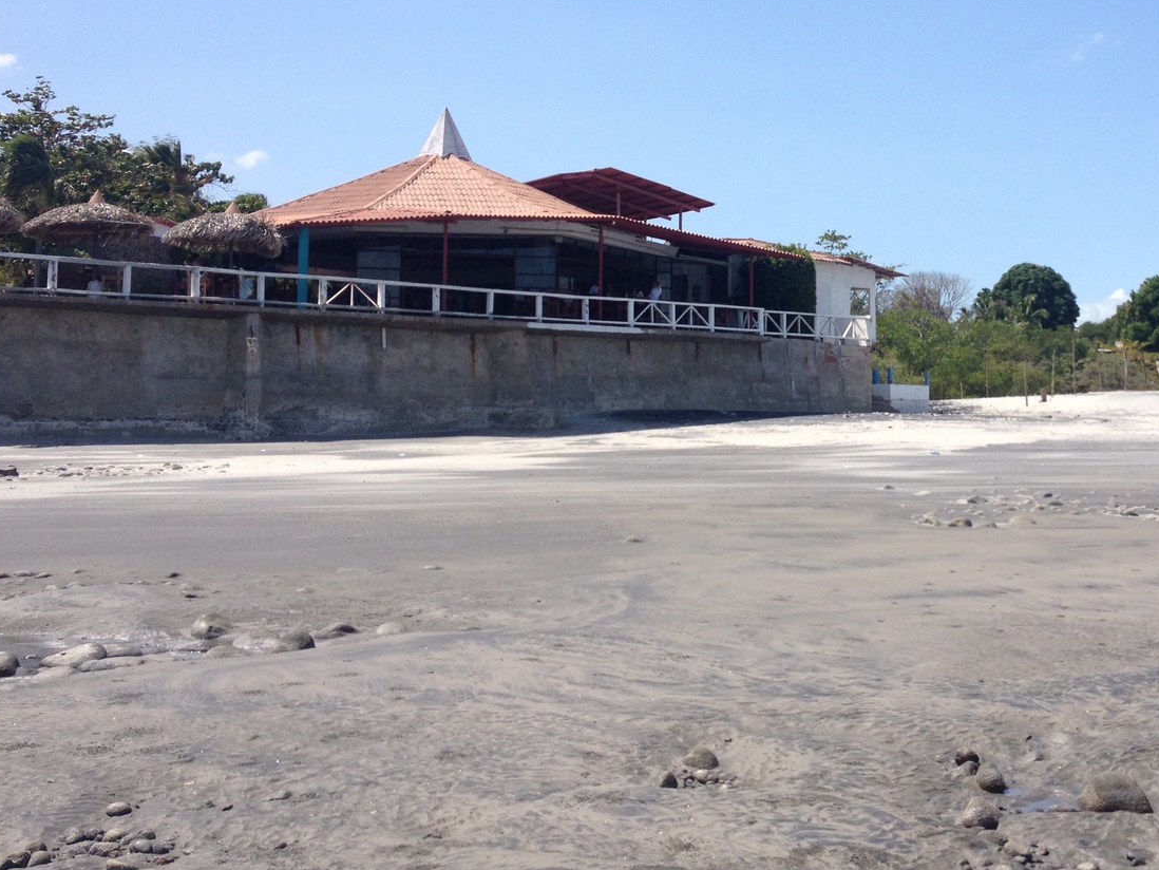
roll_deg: -0.4
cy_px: 297
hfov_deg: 36.9
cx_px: 816
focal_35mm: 51
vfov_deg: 28.4
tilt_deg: +3.1
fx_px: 1708
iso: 50
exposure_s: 1/2123
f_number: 2.4
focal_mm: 4.28
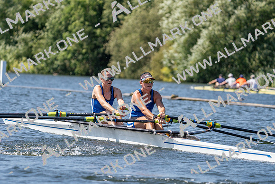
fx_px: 1964
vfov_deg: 5.4
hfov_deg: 8.0
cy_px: 92
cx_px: 138
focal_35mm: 257
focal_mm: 257
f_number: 5.6
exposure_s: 1/2000
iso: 320
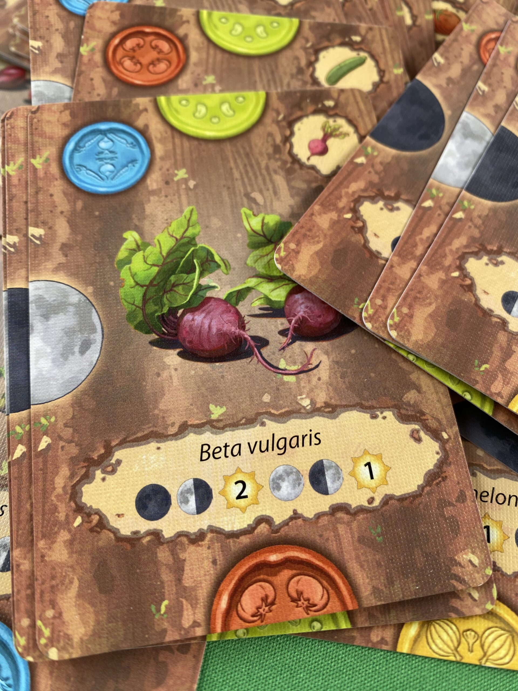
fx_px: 499
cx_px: 259
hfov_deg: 54.9
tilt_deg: -61.8
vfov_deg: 69.4
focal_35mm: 25
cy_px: 346
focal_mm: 4.25
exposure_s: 1/127
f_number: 1.8
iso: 32
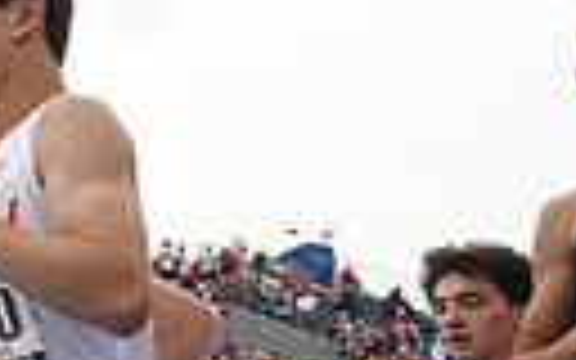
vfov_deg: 11.8
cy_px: 218
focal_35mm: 111
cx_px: -666
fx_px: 1742
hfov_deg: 14.6
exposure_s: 1/1250
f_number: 8
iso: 1000
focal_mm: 24
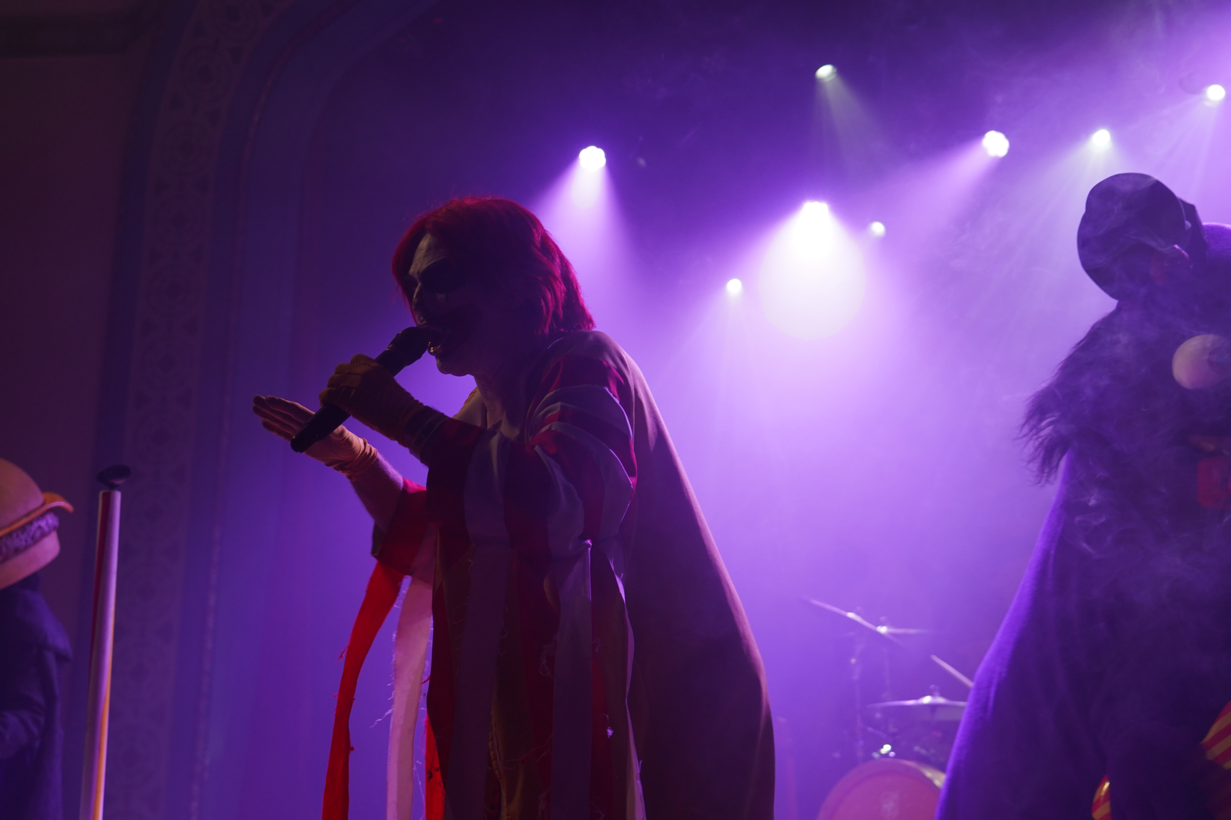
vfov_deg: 30.5
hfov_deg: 44.5
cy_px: 404
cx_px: 605
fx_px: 1504
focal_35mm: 44
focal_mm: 43
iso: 1000
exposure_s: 1/160
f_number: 4
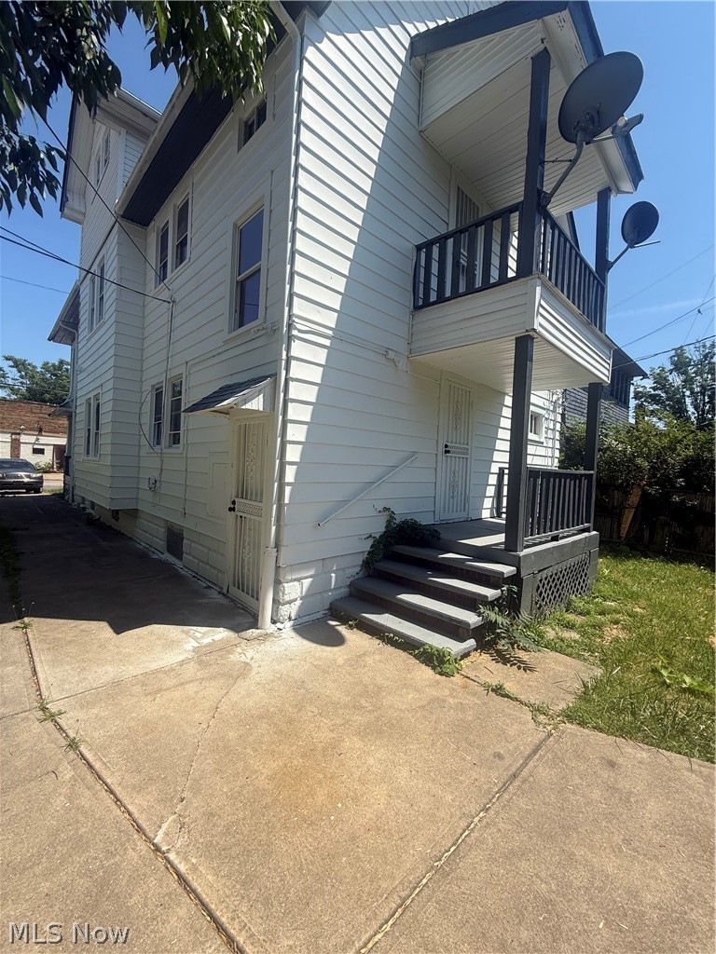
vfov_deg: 102.1
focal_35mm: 14
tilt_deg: -1.0
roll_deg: -1.5
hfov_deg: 85.7
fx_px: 386
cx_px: 358
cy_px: 477
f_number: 2.2
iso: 50
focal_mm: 2.22
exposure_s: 1/1901
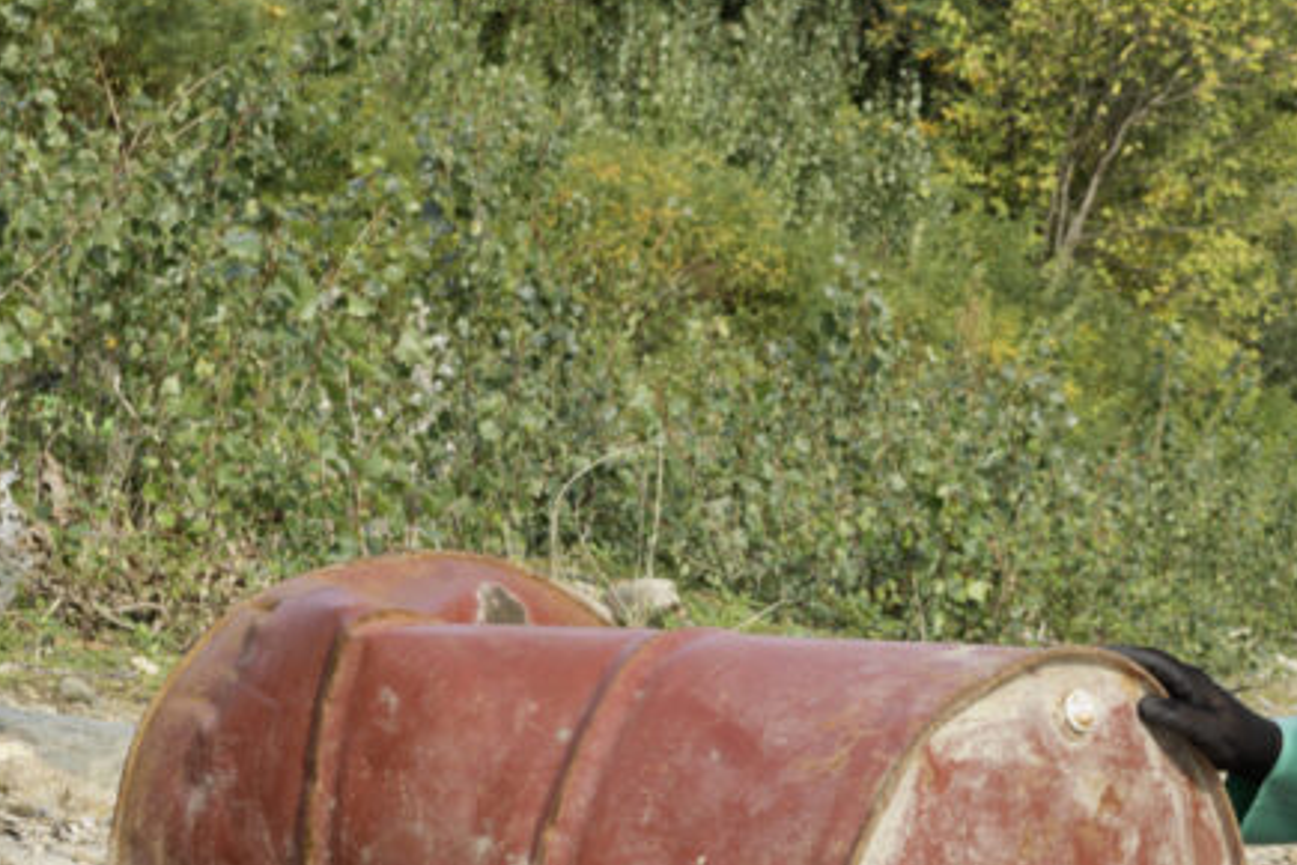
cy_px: 628
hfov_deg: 14.6
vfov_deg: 9.9
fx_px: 4971
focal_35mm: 138
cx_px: 1383
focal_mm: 50
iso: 200
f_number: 8
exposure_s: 1/160
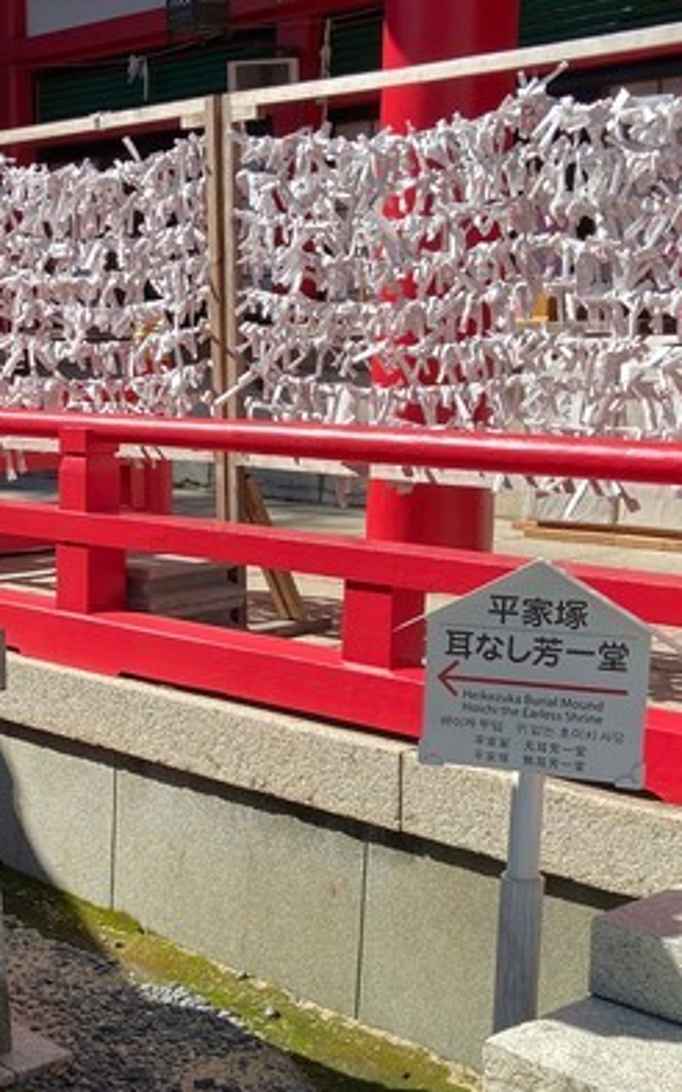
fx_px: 1667
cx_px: 139
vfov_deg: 36.1
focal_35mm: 56
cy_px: 679
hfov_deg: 22.8
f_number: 1.8
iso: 32
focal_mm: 4.25
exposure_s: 1/1931
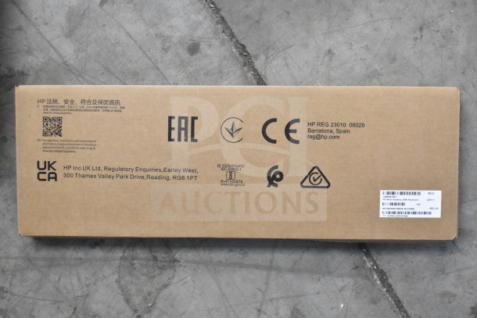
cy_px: 159
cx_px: 238
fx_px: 696
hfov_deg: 37.8
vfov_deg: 25.8
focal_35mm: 52
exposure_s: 1/60
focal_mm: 35
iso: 5600
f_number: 4.5
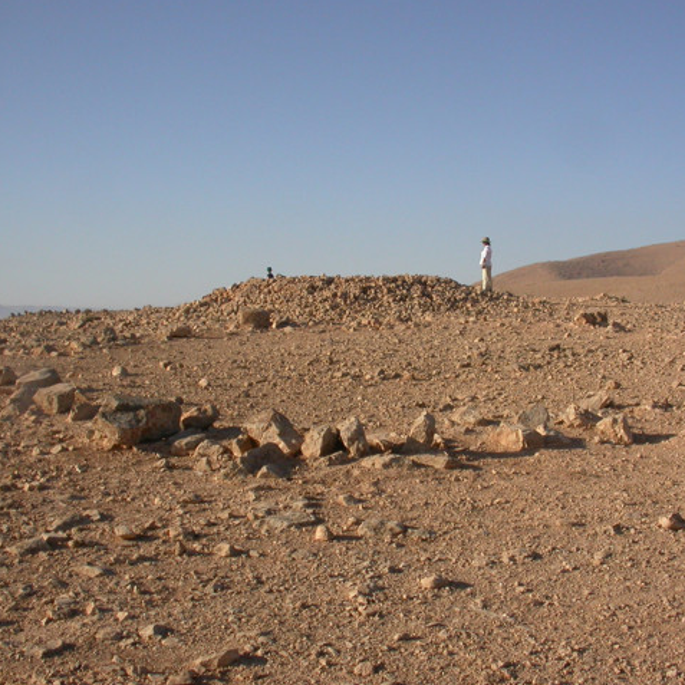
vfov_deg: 36.8
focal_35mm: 46
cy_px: 346
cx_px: 398
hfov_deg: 36.7
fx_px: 1030
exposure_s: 1/457
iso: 100
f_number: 7.5
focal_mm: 7.85
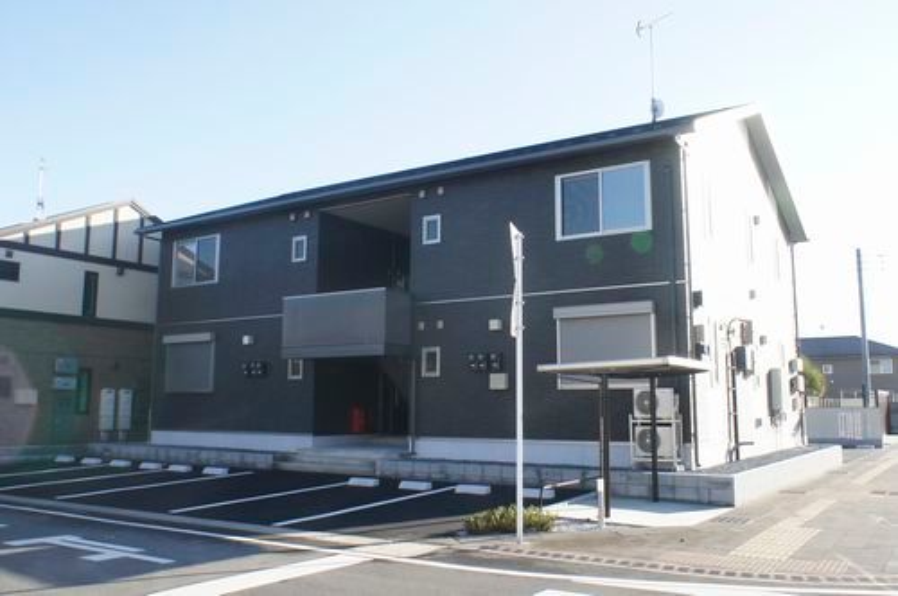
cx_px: 449
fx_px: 1021
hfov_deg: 47.5
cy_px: 298
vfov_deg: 32.5
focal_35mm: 41
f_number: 6.3
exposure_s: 1/160
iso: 200
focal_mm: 16
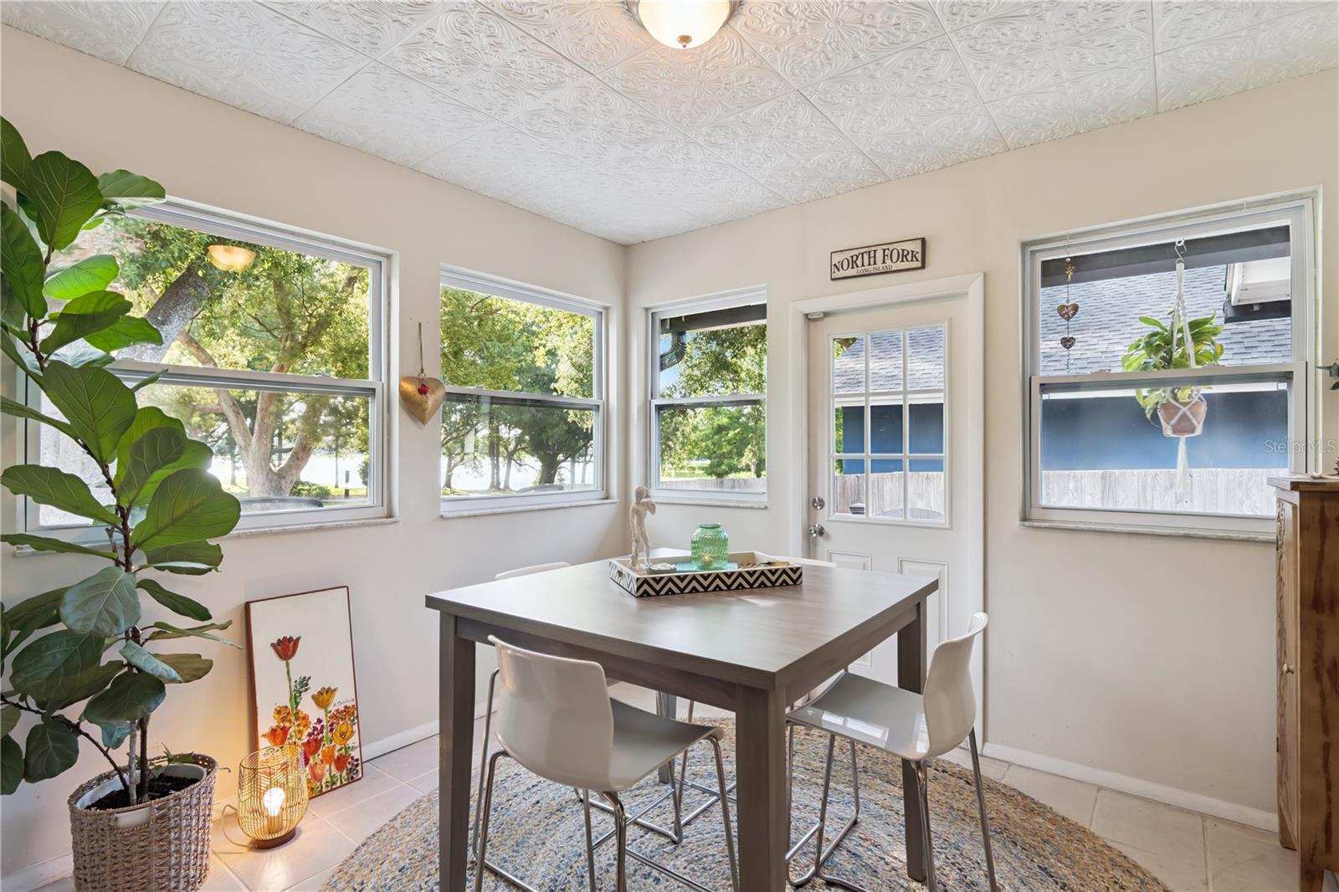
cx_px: 670
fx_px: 632
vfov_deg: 70.4
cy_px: 446
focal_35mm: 17
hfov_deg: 93.3
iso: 800
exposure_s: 1/40
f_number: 9
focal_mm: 17
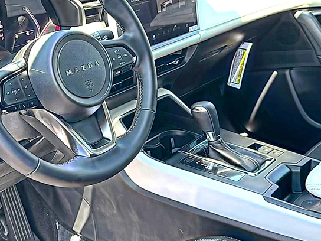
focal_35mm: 45
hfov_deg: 41.9
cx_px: 126
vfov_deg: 32.1
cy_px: 92
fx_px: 417
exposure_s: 1/238
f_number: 1.78
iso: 64
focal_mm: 6.86
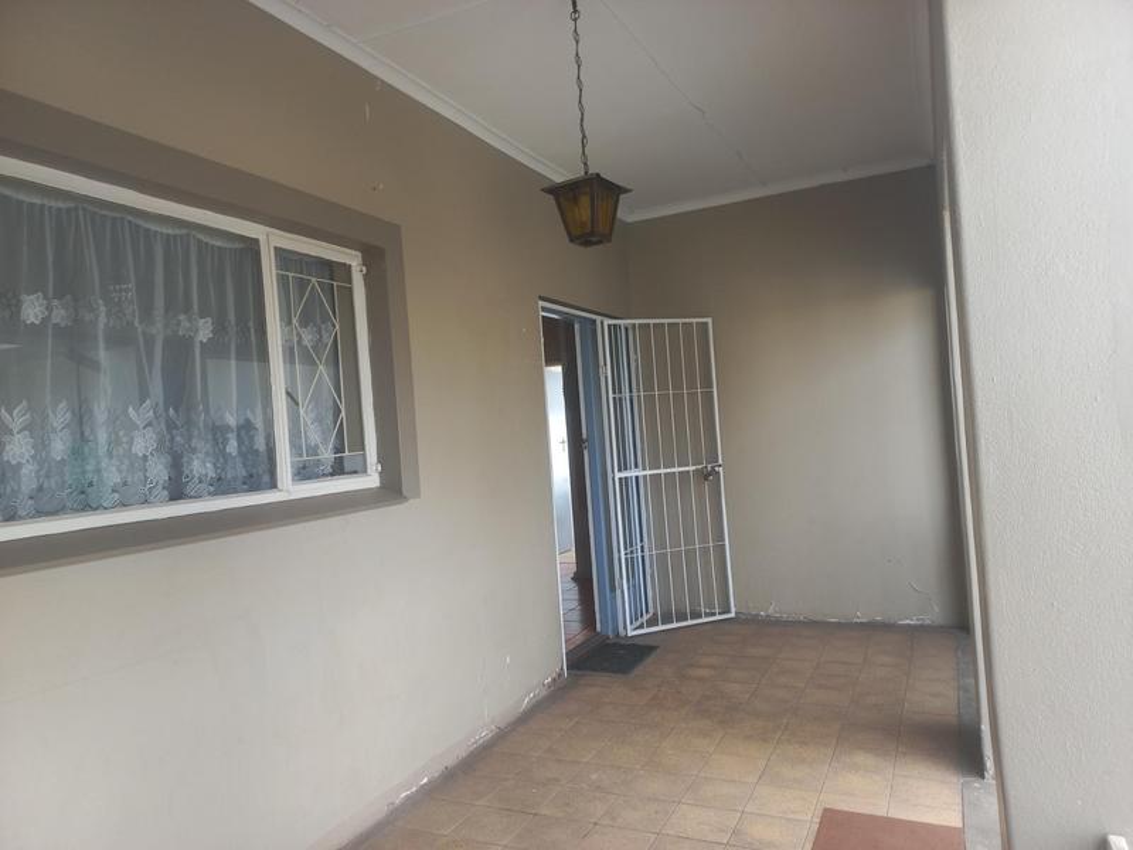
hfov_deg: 69.4
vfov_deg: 54.9
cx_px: 566
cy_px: 425
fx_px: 818
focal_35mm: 25
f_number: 1.8
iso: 40
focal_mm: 4.6
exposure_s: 1/50
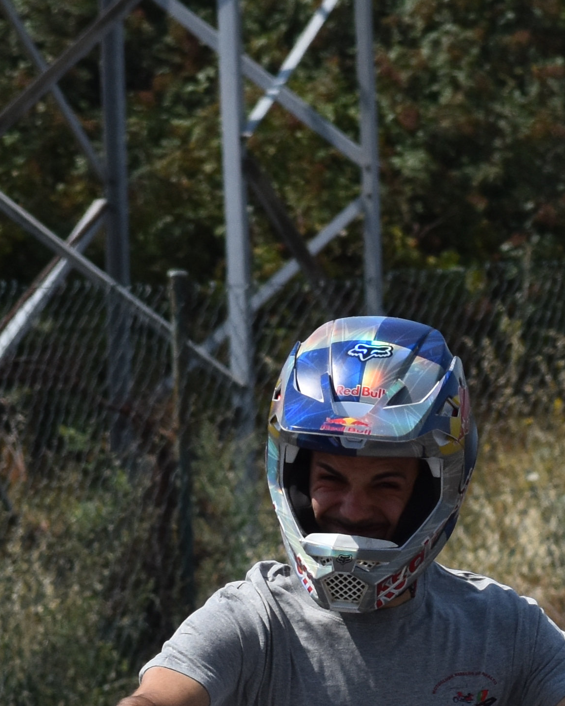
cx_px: 444
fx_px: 16466
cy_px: 892
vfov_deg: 2.5
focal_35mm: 788
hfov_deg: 2.0
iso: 360
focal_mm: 135
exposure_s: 1/2000
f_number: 8
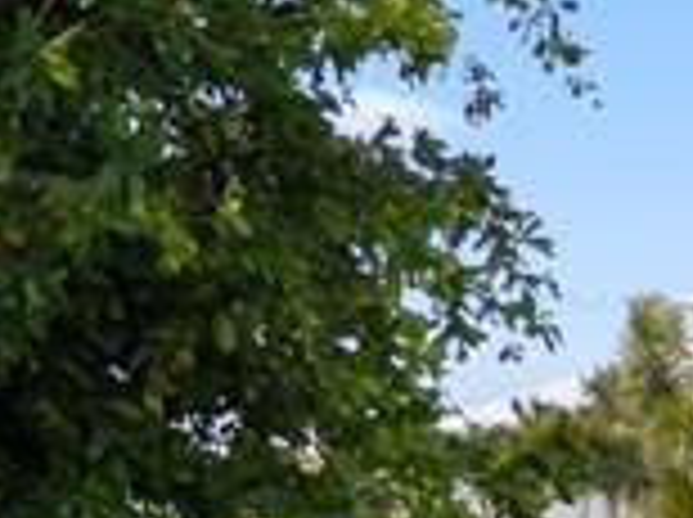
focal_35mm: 160
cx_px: 1940
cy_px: 860
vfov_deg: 8.9
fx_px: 3198
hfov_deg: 9.9
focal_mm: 6.72
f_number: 1.7
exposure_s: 1/3200
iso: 110
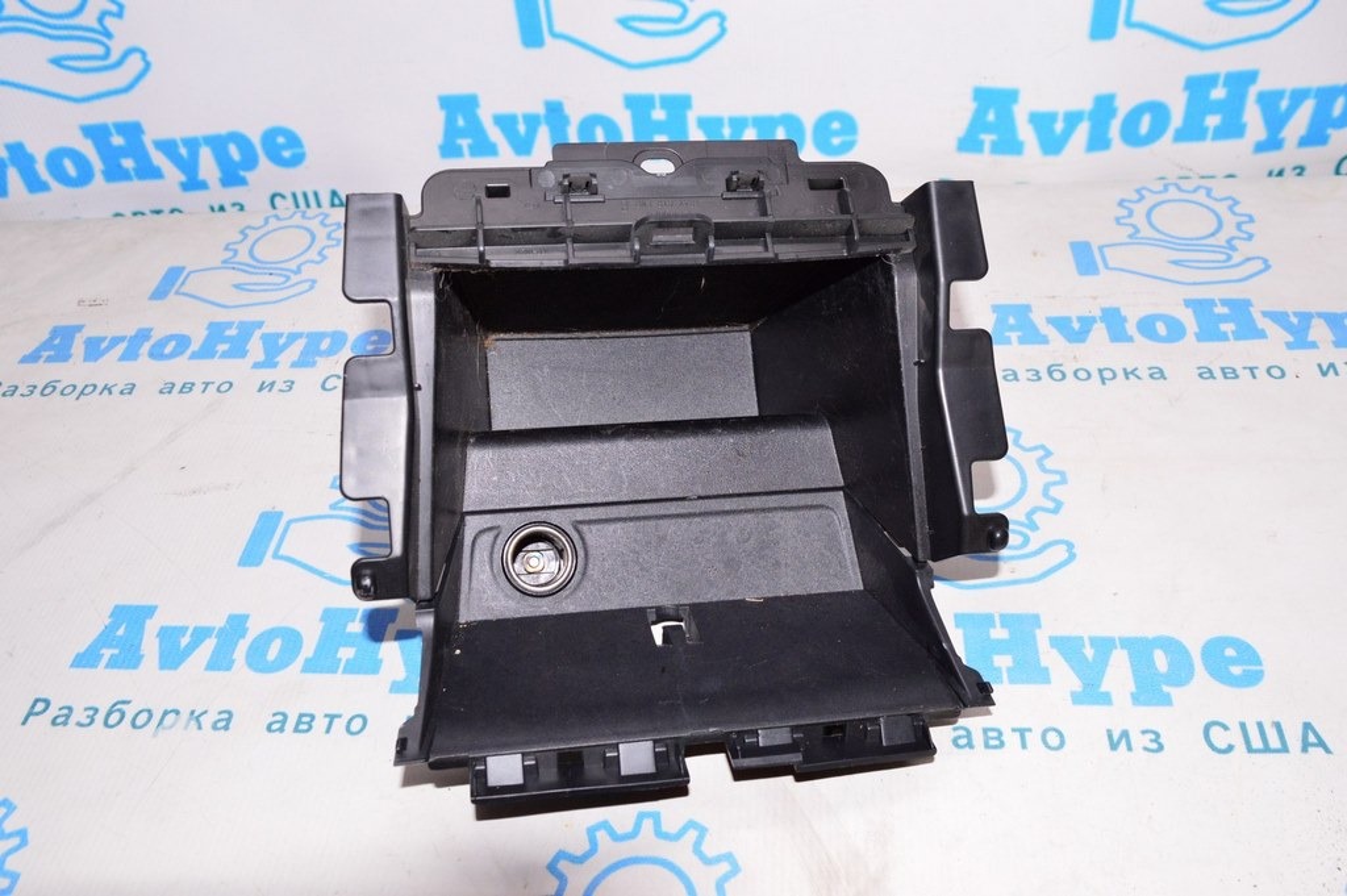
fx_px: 1234
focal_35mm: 33
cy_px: 448
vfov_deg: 39.9
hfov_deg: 57.3
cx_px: 674
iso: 1600
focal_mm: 22
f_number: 8
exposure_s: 1/160
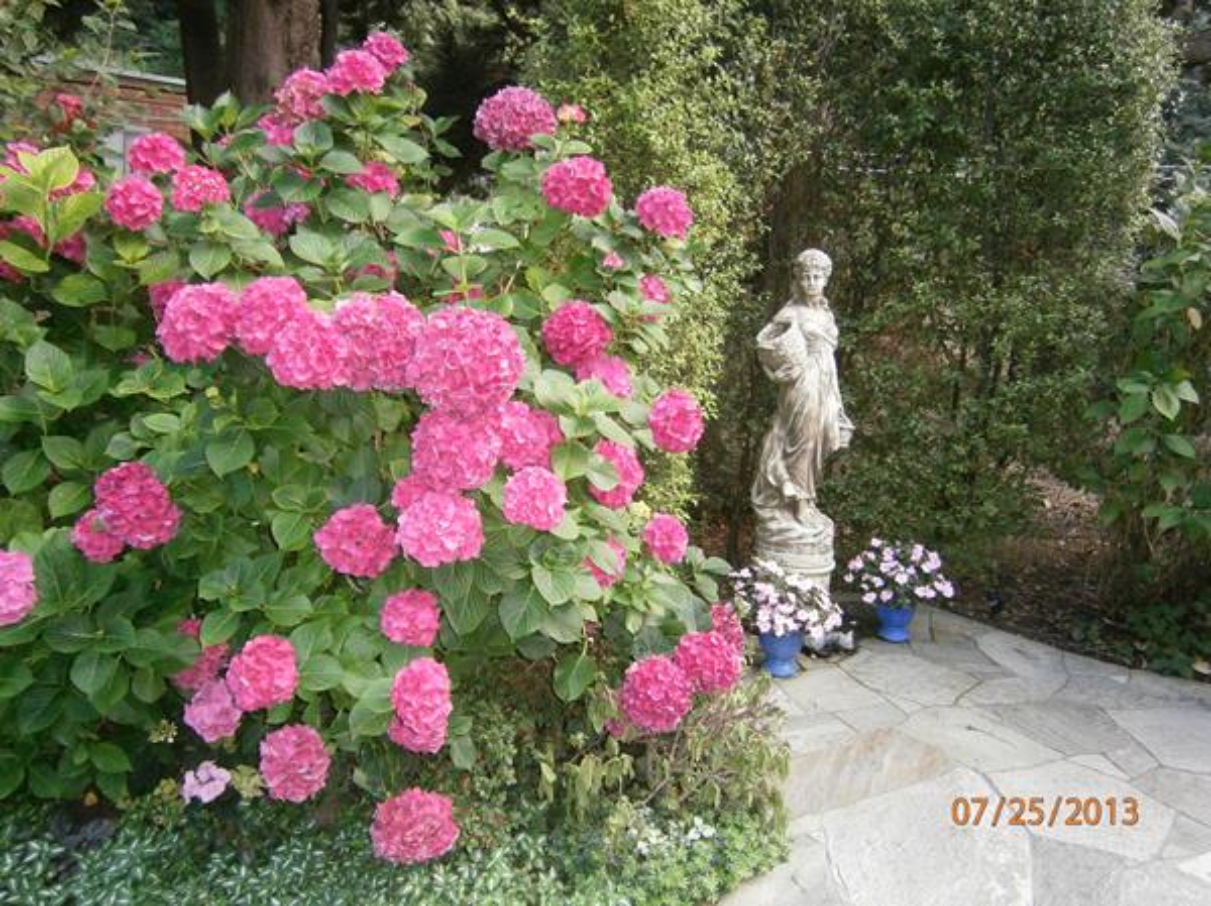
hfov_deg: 67.3
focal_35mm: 26
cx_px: 606
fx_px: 909
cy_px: 453
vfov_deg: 53.0
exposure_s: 1/250
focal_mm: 4.7
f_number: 2.8
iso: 400
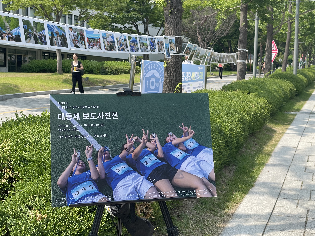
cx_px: 158
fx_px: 473
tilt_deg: -4.6
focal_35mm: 52
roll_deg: -1.5
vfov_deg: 28.0
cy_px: 118
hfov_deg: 36.8
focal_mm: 6
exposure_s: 1/799
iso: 25
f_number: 2
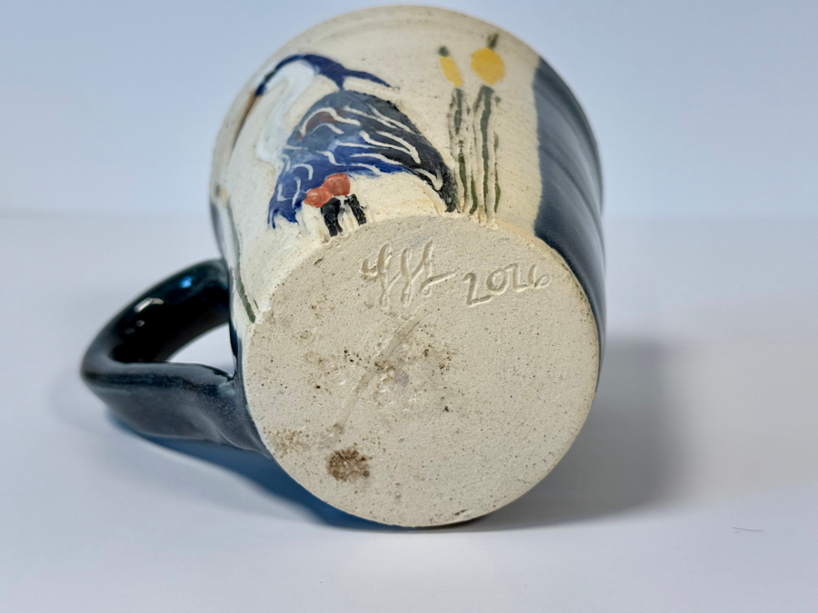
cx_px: 409
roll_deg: +1.5
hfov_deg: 39.7
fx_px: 1134
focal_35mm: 48
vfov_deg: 30.3
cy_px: 306
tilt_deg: -14.9
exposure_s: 1/309
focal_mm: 6.76
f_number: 1.78
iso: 80
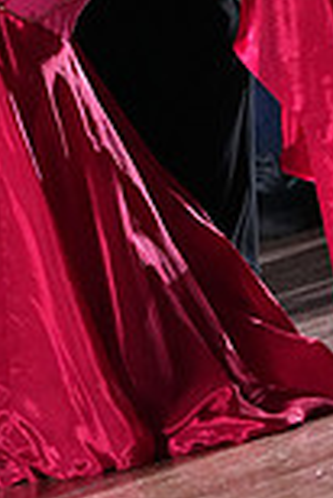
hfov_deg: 1.9
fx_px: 10258
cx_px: 63
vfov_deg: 2.8
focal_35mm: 741
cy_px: -230
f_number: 4.5
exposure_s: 1/400
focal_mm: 197
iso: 6400
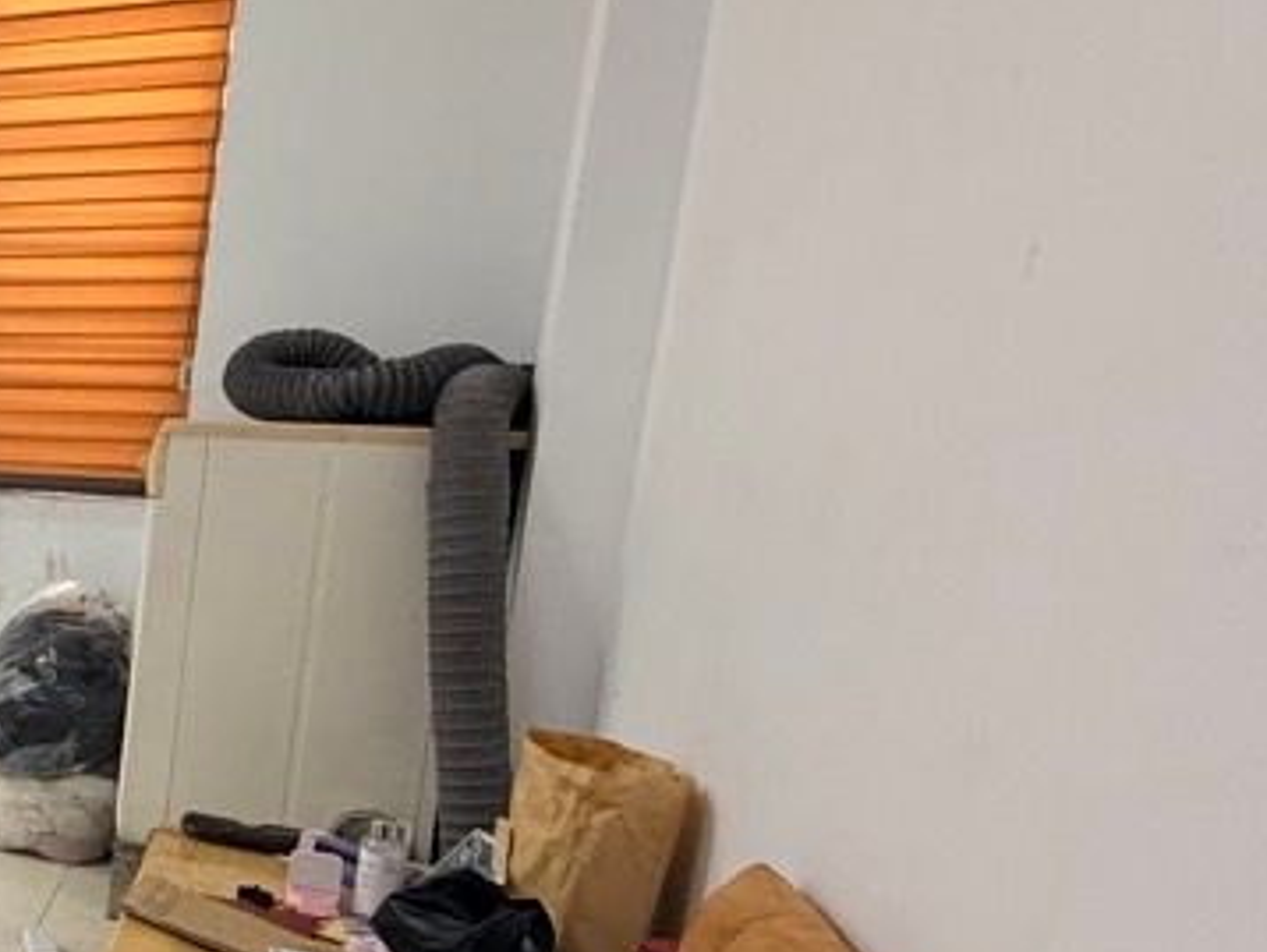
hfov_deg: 30.8
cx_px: -538
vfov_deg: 35.8
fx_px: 1465
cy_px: 602
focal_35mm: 40
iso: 320
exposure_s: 1/116
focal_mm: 2.22
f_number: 2.2
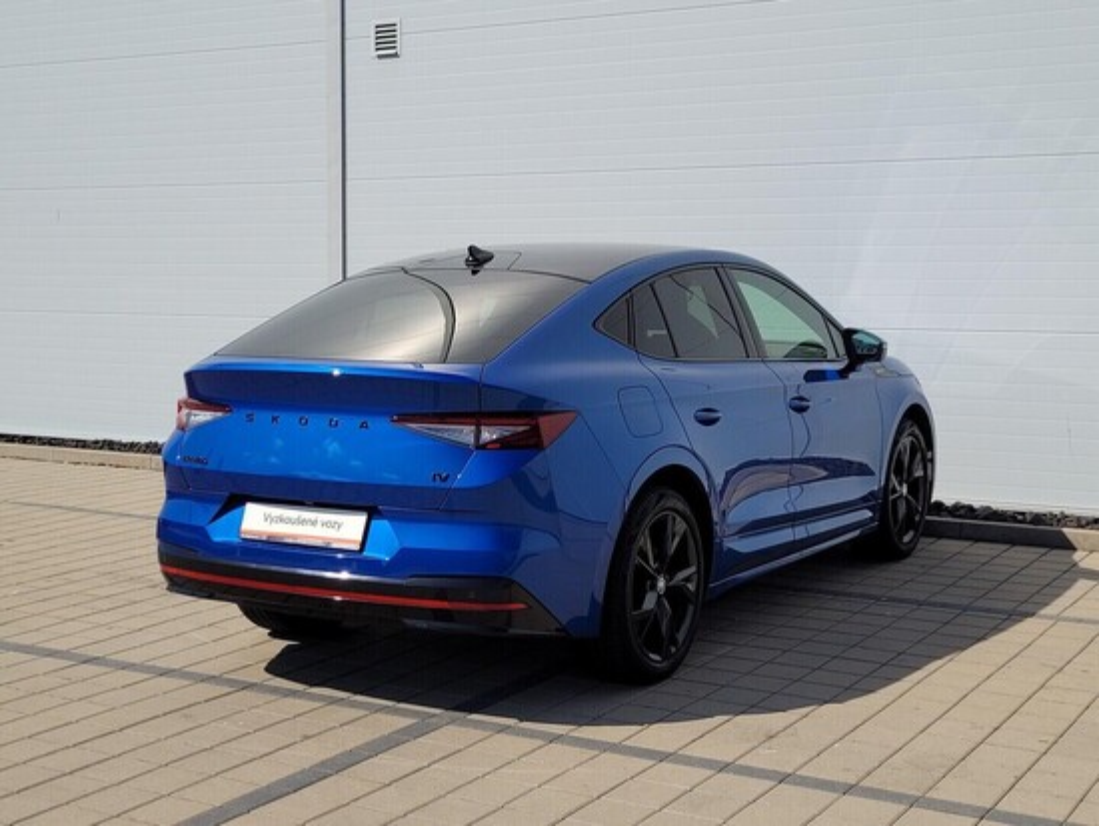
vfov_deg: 53.1
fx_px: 826
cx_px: 550
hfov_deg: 67.3
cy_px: 413
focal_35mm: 26
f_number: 1.8
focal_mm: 5.4
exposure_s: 1/3935
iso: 40
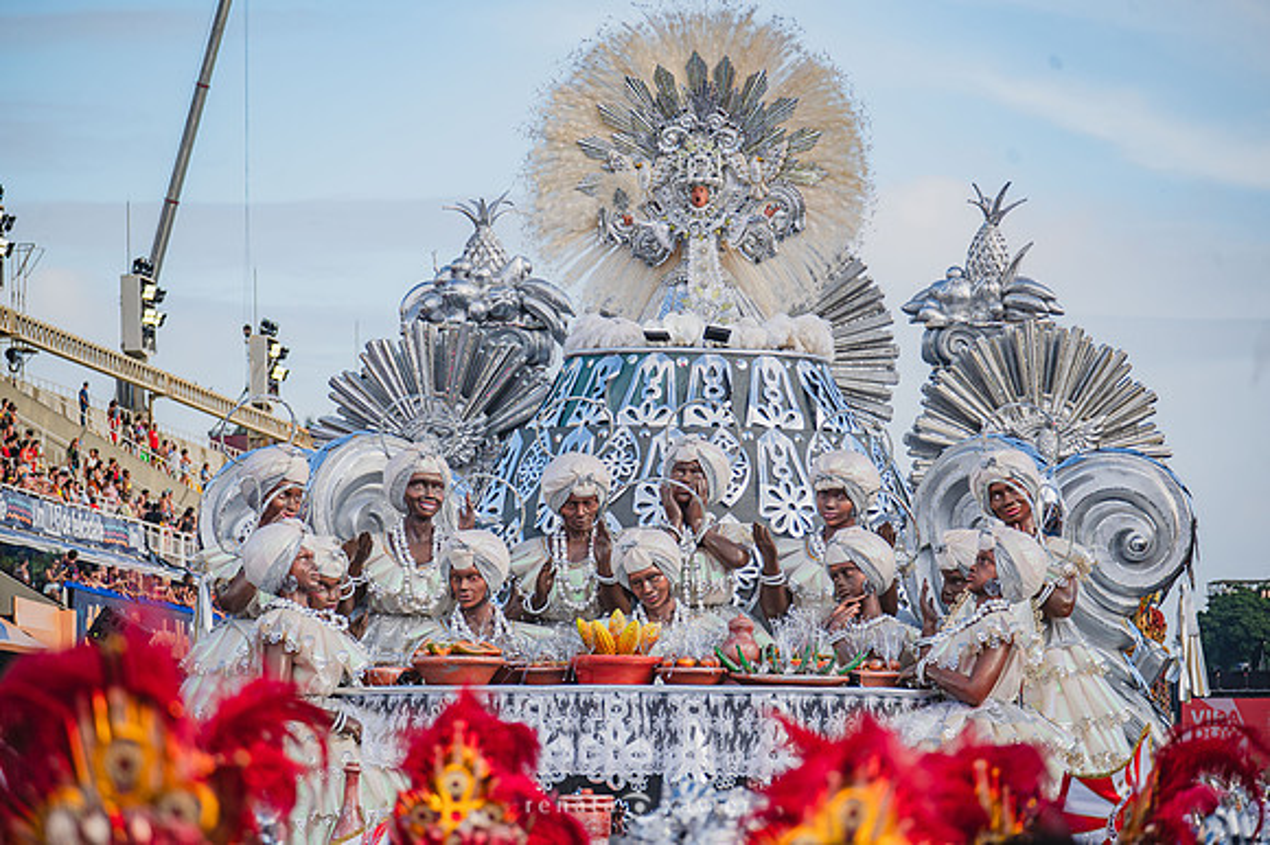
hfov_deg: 11.8
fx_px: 6170
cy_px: 422
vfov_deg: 7.8
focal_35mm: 175
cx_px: 635
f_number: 5.6
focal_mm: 175
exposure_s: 1/1600
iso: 400
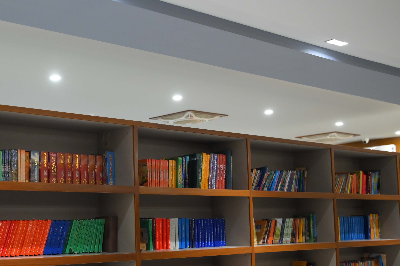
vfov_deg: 24.1
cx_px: 96
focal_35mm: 56
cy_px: 169
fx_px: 622
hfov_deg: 34.8
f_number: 2.8
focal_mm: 35
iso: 2500
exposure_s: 1/100
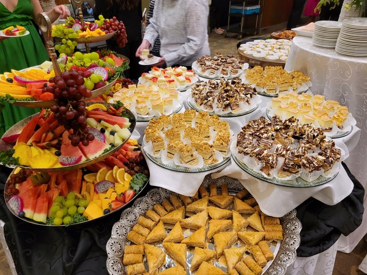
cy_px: 138
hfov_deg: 67.3
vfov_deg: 53.1
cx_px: 184
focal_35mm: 26
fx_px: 276
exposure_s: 1/40
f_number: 1.8
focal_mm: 5.4
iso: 250
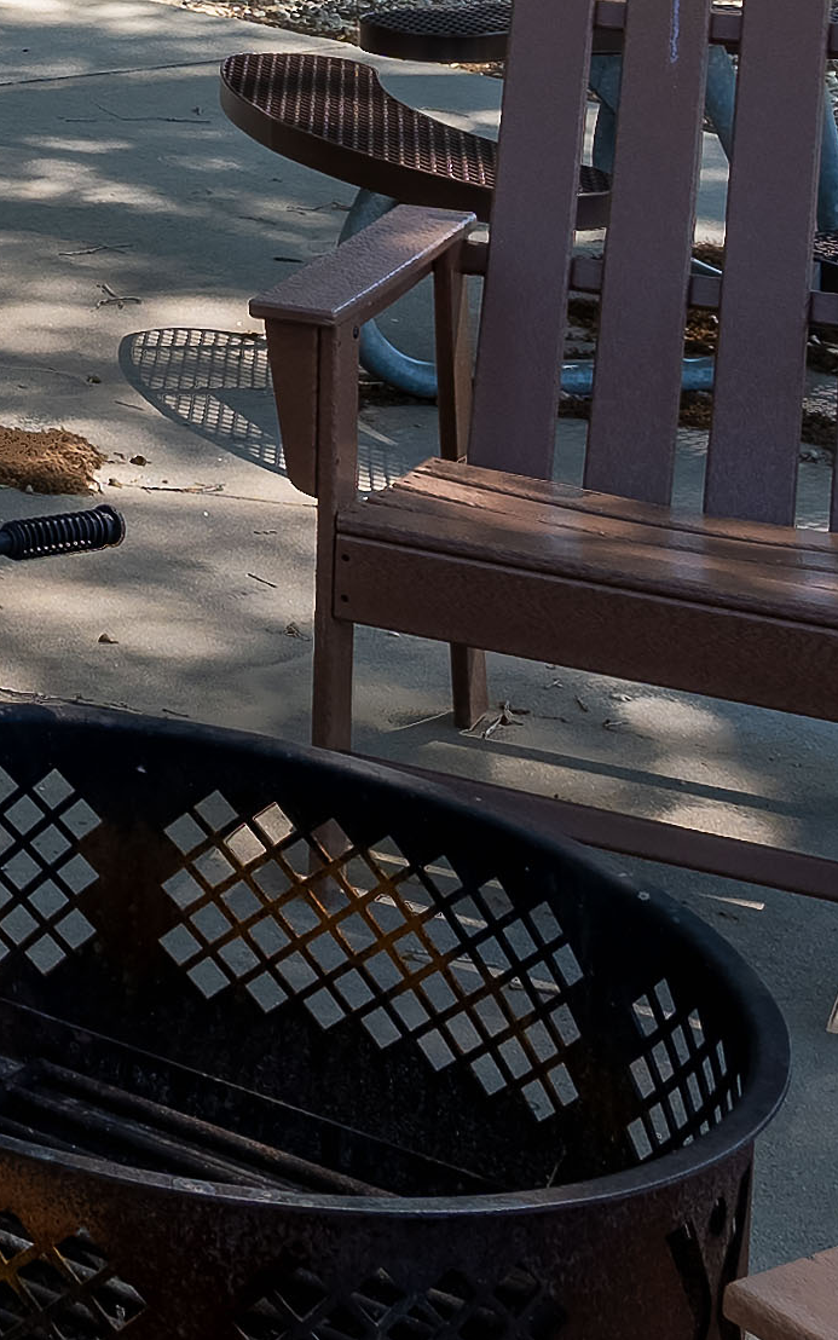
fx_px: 3427
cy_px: -662
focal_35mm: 94
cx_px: -901
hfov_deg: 12.2
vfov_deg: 19.4
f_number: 5.6
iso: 100
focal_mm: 11
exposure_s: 1/1250
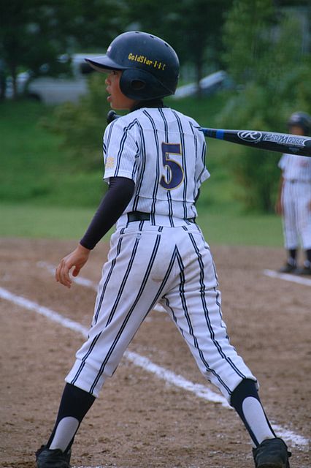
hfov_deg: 5.4
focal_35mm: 255
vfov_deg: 8.1
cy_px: 234
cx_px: 156
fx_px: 3308
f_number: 5.6
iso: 400
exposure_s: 1/640
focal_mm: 170
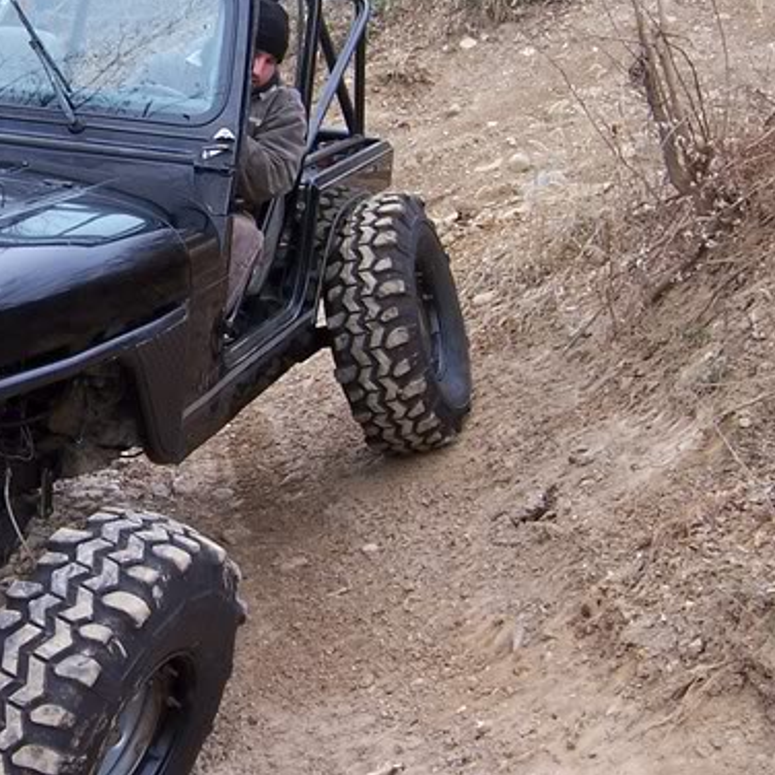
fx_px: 1570
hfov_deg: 26.4
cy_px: 309
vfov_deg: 27.7
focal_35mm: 62
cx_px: 21
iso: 80
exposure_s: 1/60
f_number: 3.4
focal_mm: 5.5
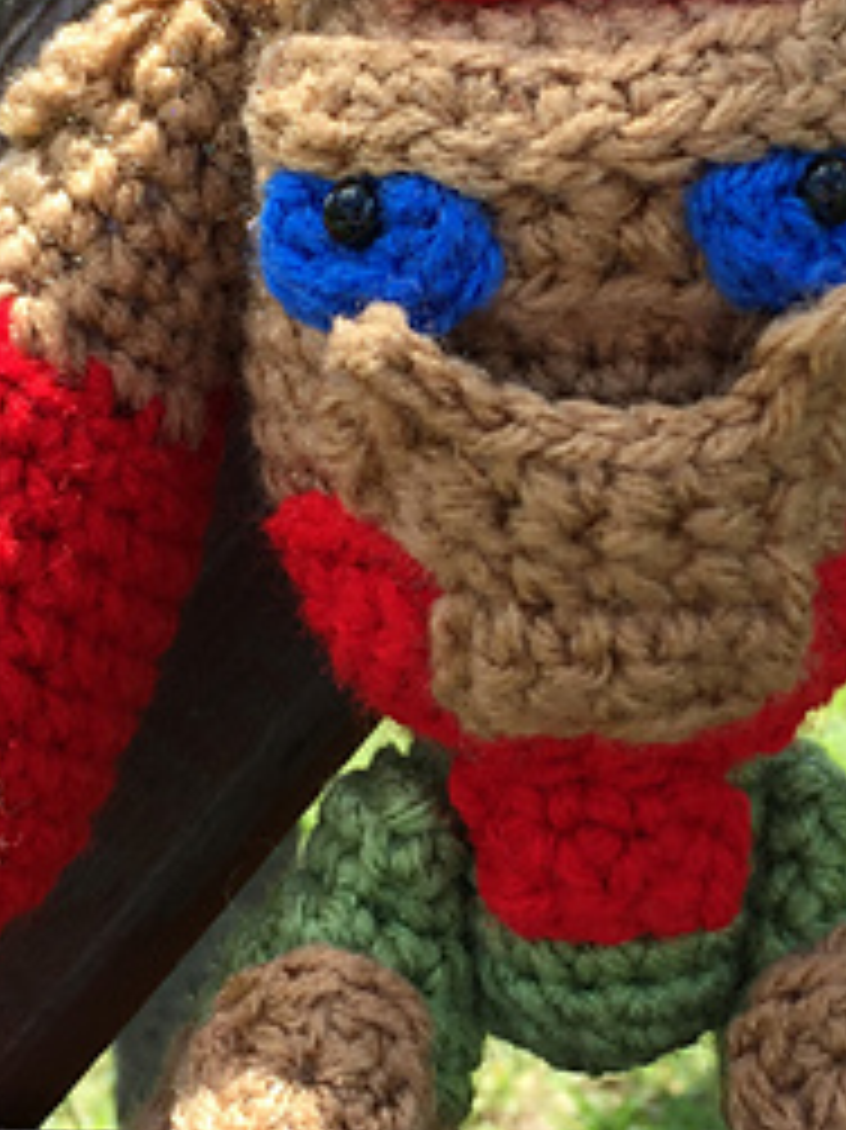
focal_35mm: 74
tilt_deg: -13.8
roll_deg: -1.4
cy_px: 500
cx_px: 616
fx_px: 2413
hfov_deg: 19.8
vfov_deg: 26.3
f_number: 2.2
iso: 32
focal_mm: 4.15
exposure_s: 1/507
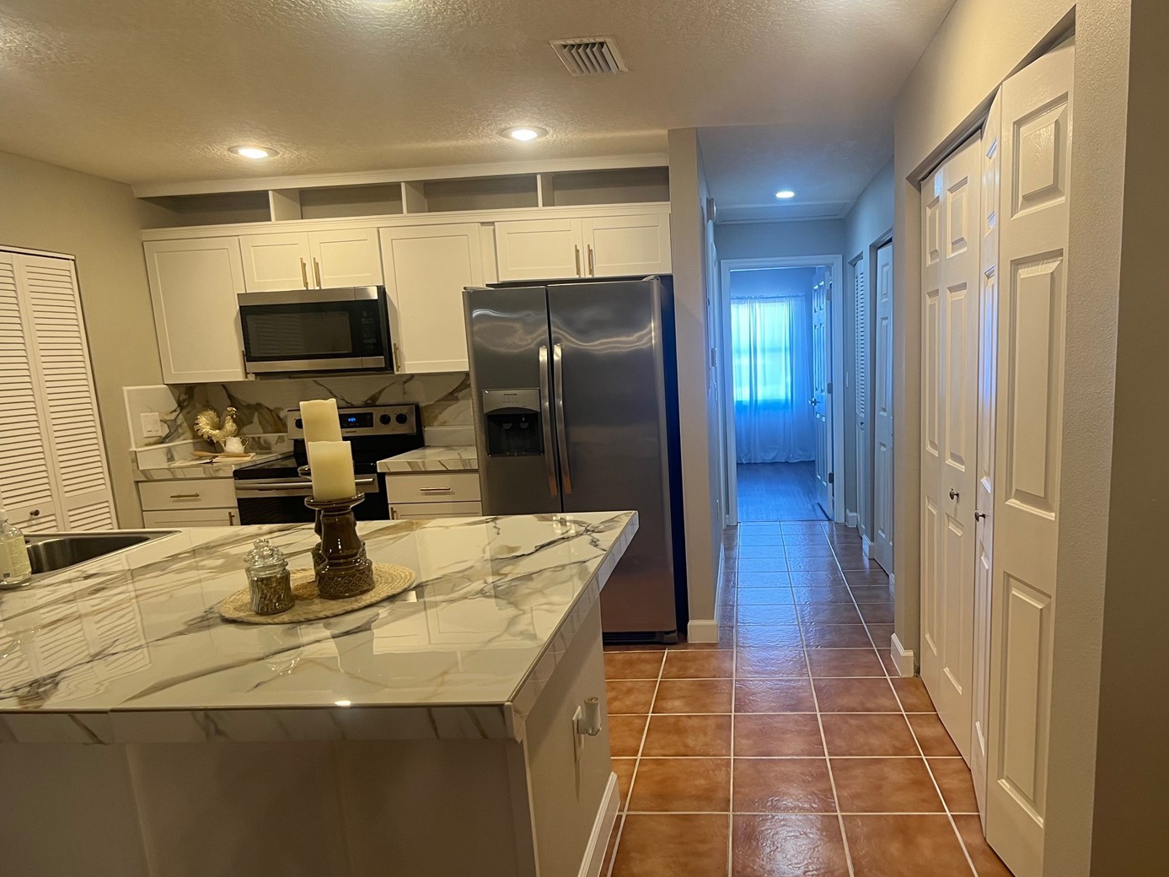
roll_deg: +2.1
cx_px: 673
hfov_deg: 59.7
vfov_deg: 46.7
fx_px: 1013
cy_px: 479
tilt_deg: -10.2
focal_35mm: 30
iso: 100
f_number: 1.6
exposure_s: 1/60
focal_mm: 5.1
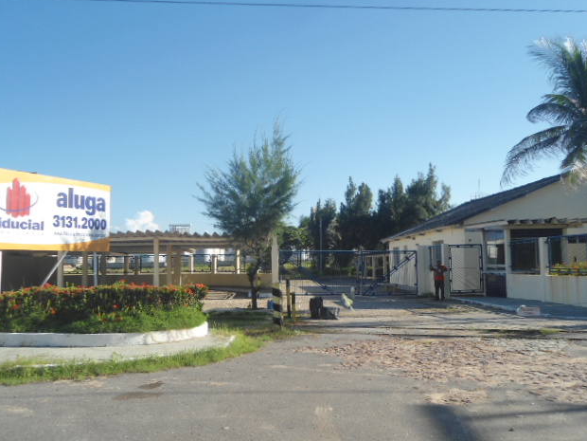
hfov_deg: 56.8
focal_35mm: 32
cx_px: 294
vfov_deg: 44.2
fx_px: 543
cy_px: 221
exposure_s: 1/800
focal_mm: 5.6
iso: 80
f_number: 3
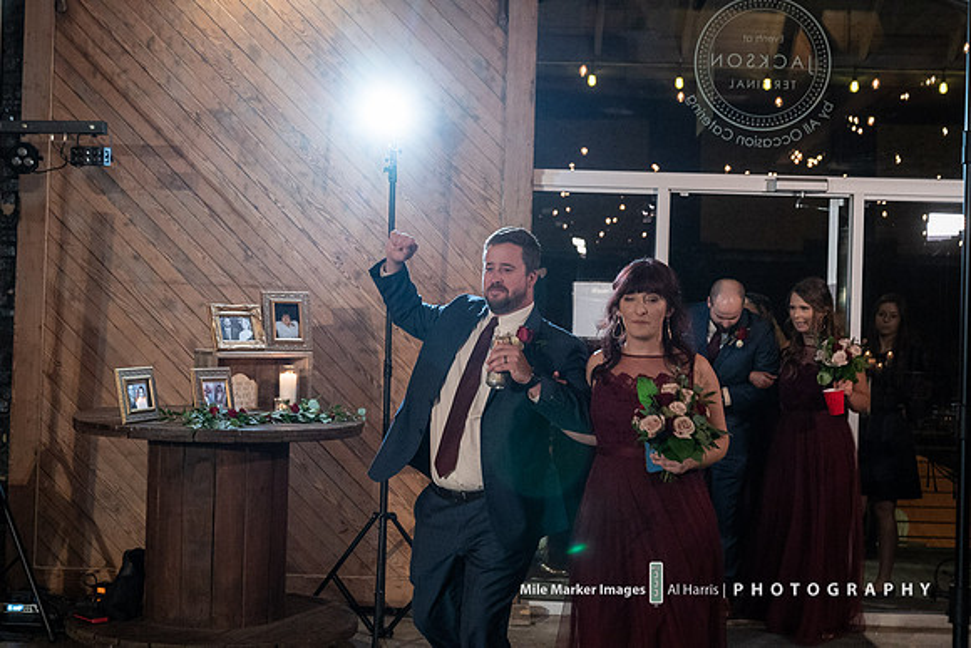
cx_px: 486
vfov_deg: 24.2
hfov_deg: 35.6
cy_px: 324
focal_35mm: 56
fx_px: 1511
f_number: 4
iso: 6400
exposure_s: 1/200
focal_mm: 56
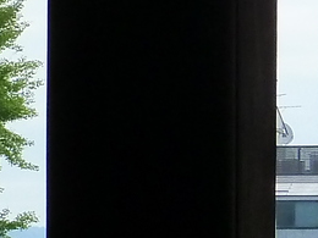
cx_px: 914
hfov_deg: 6.7
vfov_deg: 5.4
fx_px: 2490
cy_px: 349
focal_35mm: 271
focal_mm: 7.3
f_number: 5
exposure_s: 1/400
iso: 200
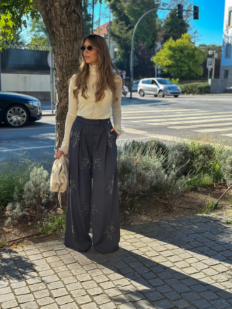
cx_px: 116
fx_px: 429
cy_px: 154
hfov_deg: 30.3
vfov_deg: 39.7
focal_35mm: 48
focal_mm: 6.86
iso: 80
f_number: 1.8
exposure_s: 1/1600
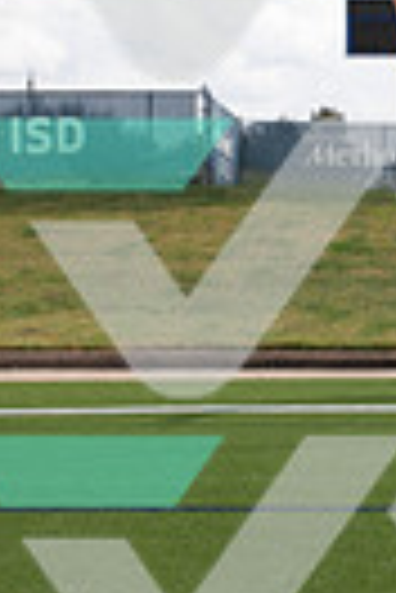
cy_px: 261
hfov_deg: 10.2
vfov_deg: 15.8
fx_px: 2145
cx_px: 626
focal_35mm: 130
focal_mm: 38
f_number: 7.1
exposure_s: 1/320
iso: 125
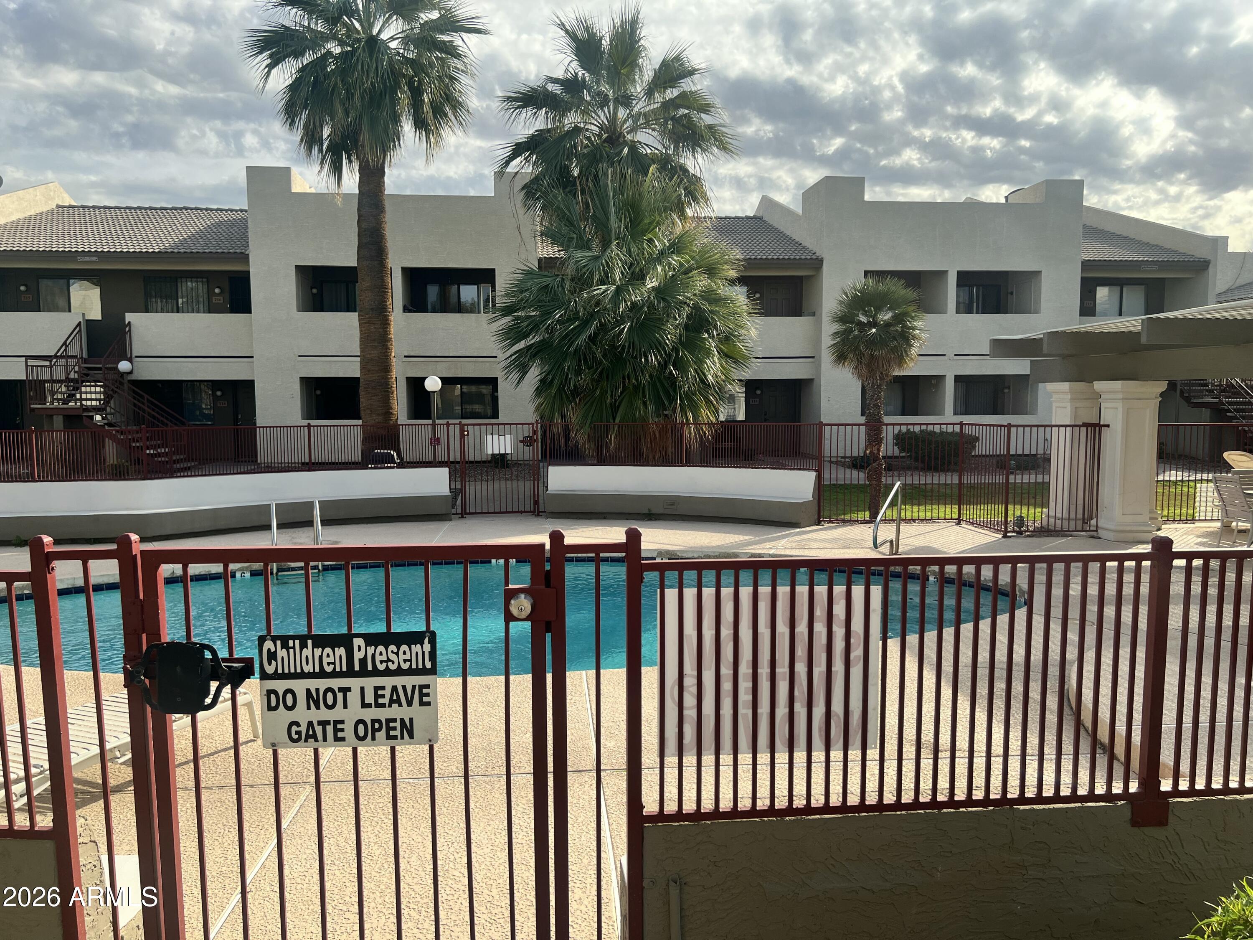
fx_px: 941
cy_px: 470
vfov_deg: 53.1
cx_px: 626
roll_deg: +0.1
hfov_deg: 67.3
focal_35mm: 26
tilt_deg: -5.3
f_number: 1.5
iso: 50
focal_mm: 5.7
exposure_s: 1/2632
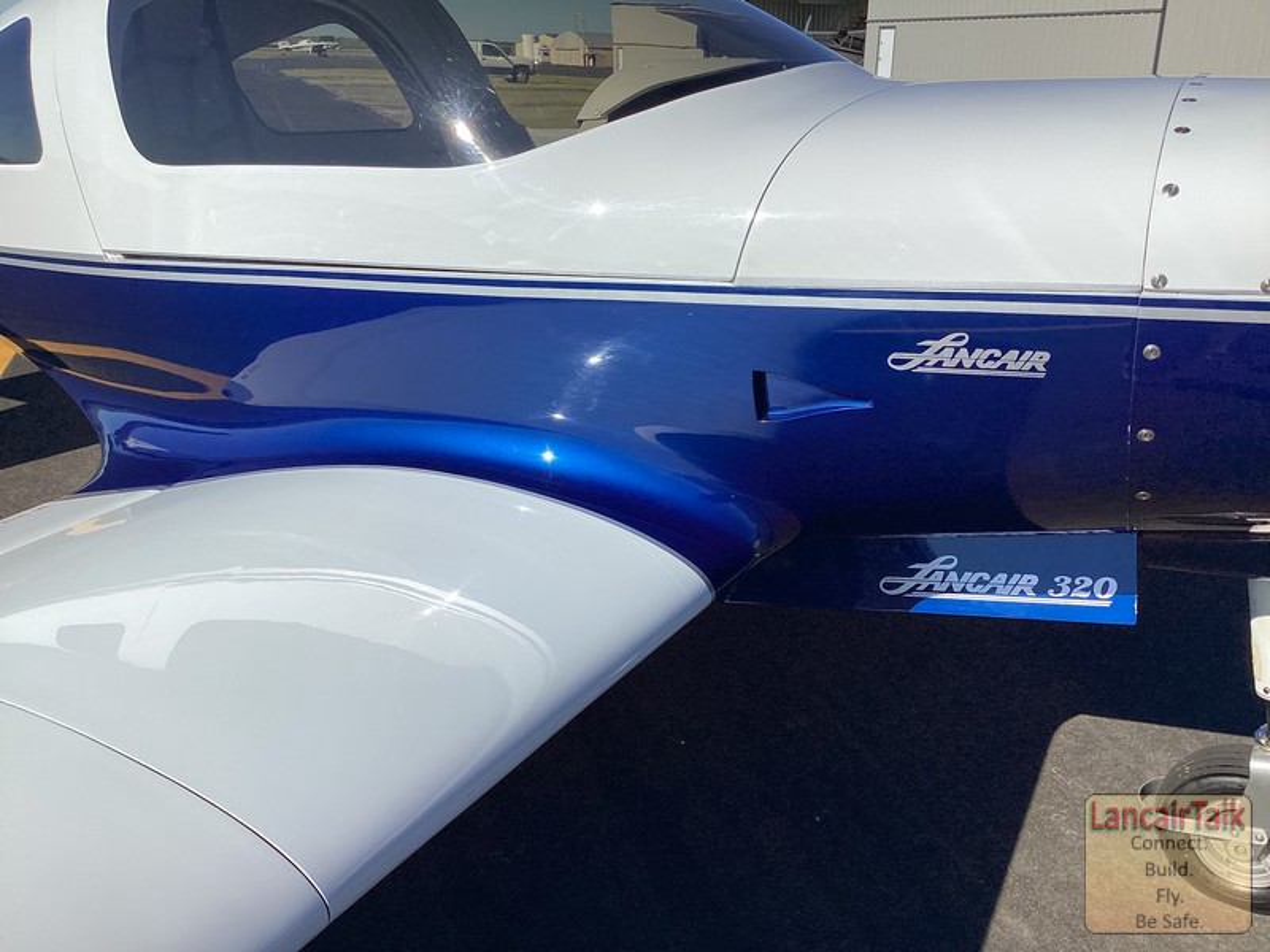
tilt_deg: -20.5
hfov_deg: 58.4
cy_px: 476
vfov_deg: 45.4
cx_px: 635
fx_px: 1137
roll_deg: -2.0
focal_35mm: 31
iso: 25
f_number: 2.4
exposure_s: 1/3021
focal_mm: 3.3
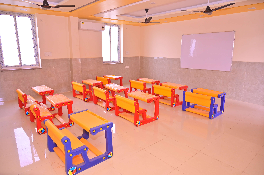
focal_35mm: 24
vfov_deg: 53.1
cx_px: 132
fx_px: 176
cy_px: 88
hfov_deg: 73.8
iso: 1000
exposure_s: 1/200
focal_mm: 24
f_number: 4
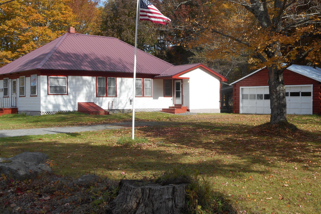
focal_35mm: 50
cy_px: 114
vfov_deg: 27.0
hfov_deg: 39.6
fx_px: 446
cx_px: 152
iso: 80
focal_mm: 7.9
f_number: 4.7
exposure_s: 1/400
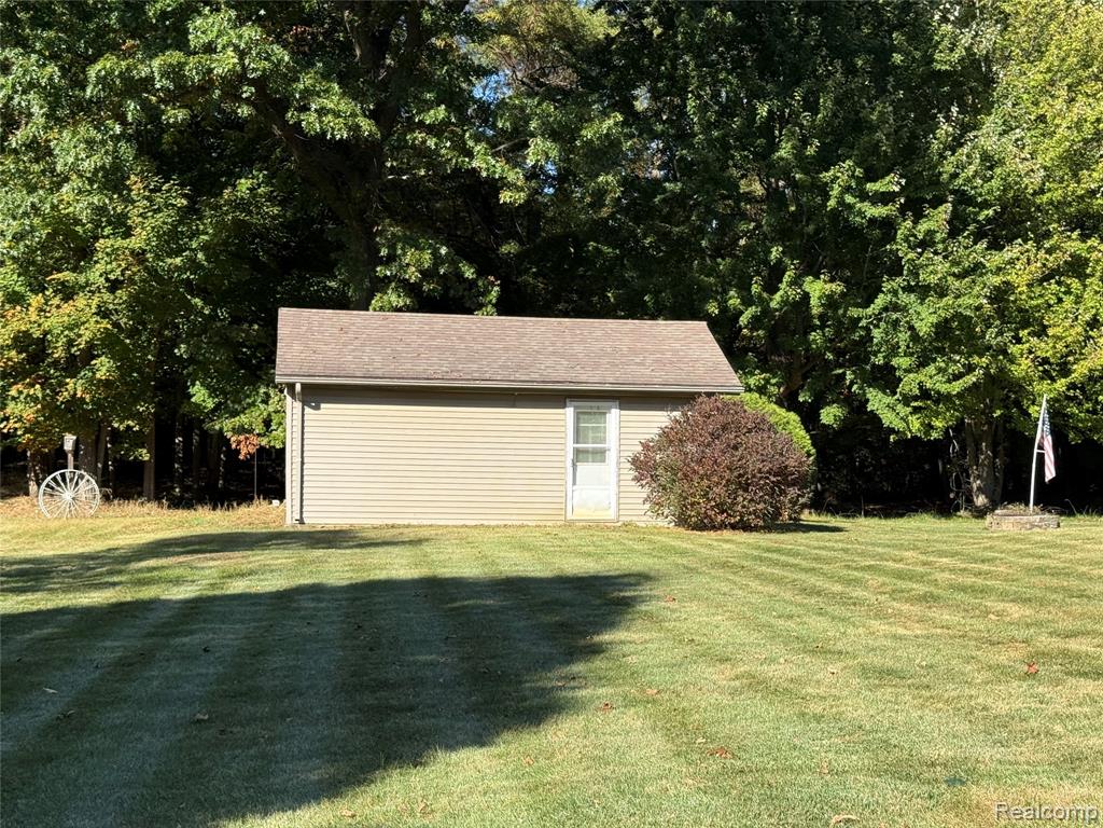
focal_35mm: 48
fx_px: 1529
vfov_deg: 30.3
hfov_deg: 39.7
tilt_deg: +2.2
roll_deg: -1.0
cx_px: 552
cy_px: 414
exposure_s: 1/3096
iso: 100
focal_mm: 6.76
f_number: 1.78
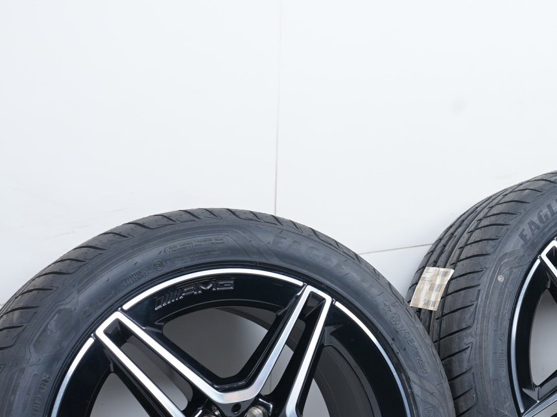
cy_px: 320
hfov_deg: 25.4
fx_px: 1174
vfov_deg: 20.0
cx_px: 550
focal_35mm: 73
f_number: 7.1
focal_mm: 34
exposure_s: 1/125
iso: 250
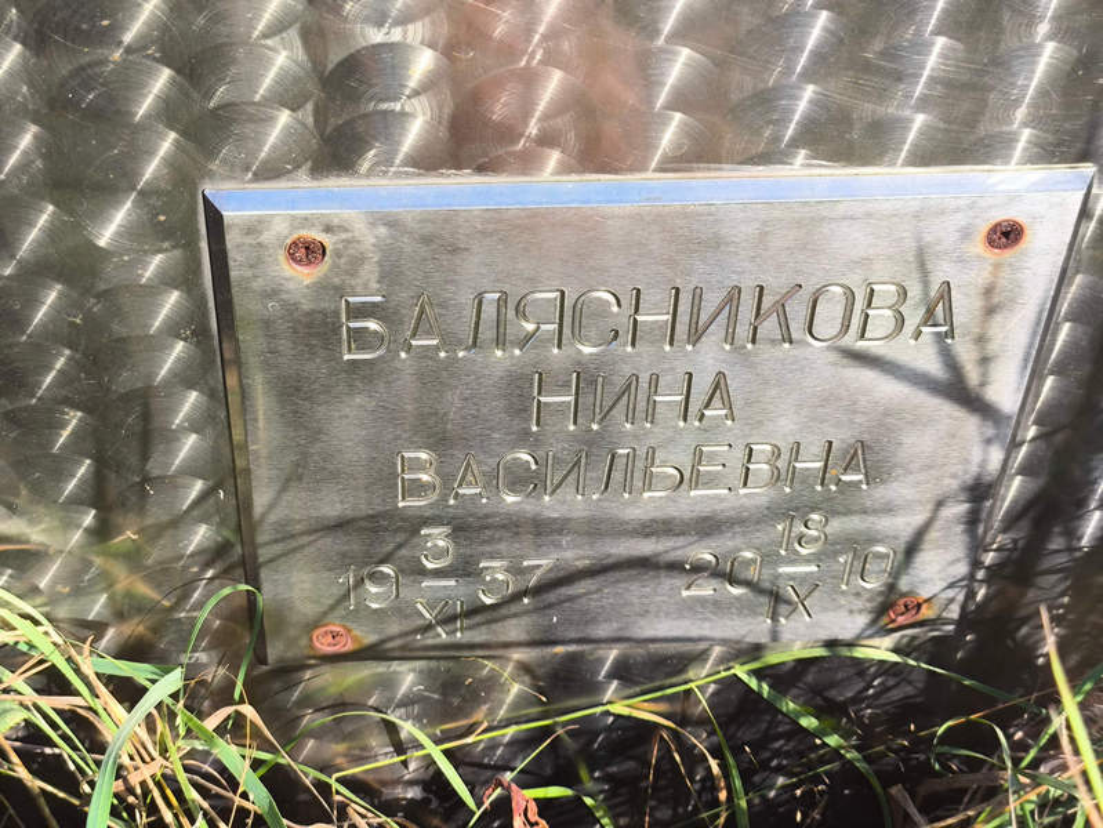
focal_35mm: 50
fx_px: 1594
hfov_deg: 38.2
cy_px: 414
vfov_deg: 29.1
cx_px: 552
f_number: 1.7
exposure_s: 1/444
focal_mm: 4.71
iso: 50
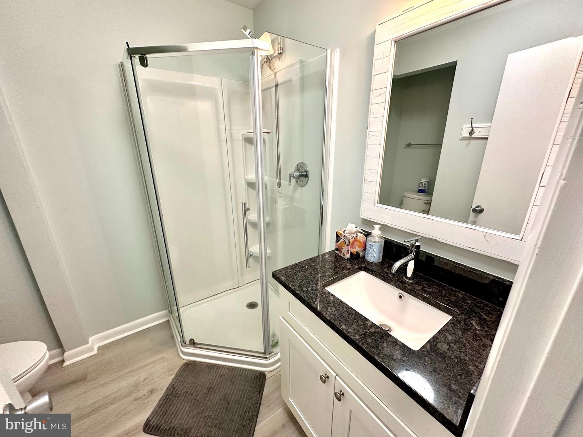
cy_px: 218
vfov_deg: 85.7
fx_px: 236
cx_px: 292
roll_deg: +0.2
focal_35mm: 14
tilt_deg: -17.8
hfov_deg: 102.1
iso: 250
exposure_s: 1/120
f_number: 2.2
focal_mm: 2.22
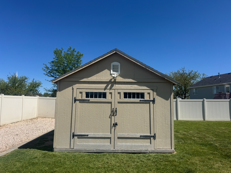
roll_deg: -0.8
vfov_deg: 56.8
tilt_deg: +5.2
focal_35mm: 24
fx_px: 160
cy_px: 86
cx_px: 116
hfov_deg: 71.6
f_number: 1.78
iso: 80
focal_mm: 6.76
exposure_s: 1/6410
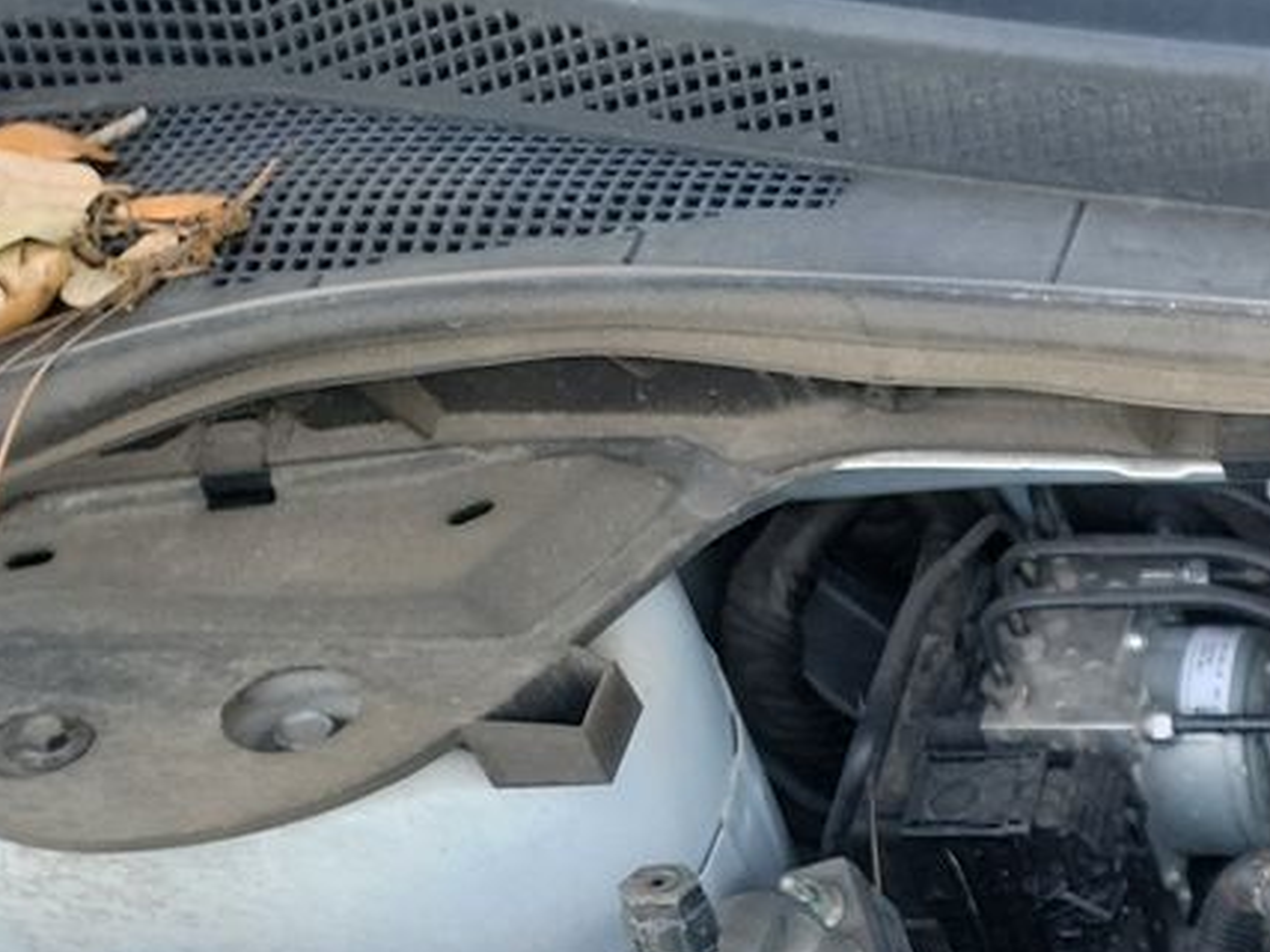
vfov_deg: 15.7
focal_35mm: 90
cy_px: 1205
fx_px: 3301
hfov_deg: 17.3
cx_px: 2365
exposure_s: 1/188
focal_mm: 6.7
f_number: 1.8
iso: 50
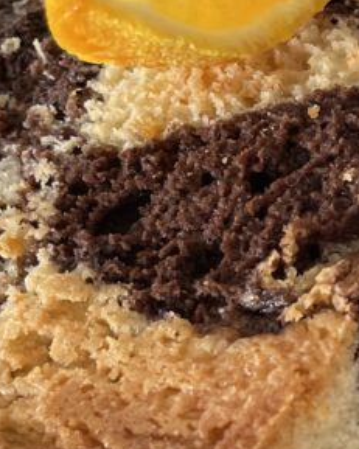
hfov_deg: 15.2
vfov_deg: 20.3
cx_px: 608
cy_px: 494
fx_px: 1196
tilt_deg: -47.8
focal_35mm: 90
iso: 125
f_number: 1.6
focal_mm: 4.2
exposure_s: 1/109
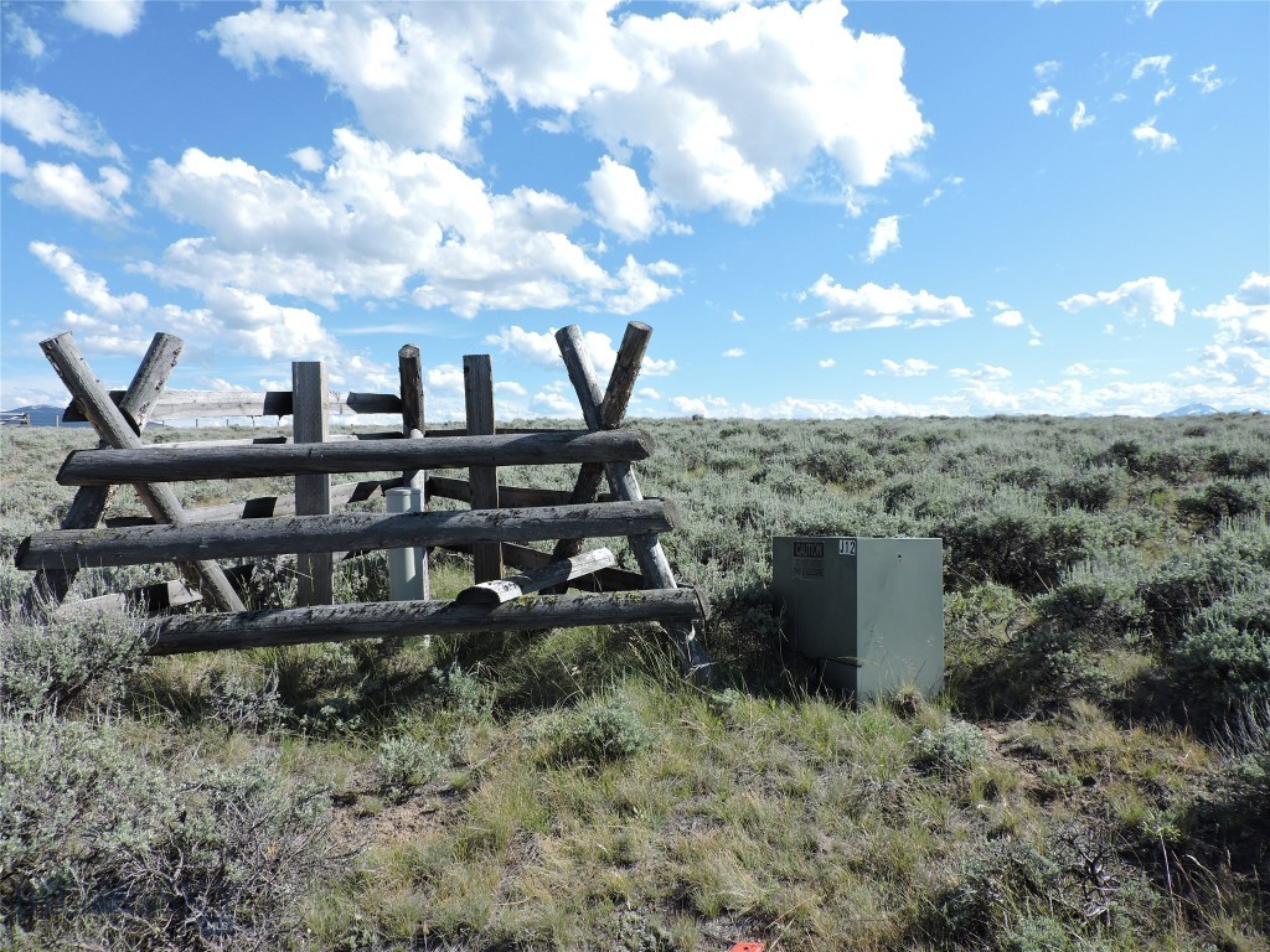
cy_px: 476
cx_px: 635
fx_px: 881
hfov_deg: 71.6
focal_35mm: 24
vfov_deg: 56.8
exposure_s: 1/1000
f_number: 3
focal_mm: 4.3
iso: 100
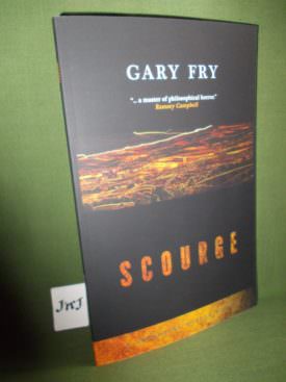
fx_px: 309
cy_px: 191
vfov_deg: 63.5
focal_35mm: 28
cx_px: 143
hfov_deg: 49.7
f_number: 2.7
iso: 200
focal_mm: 4
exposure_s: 1/25
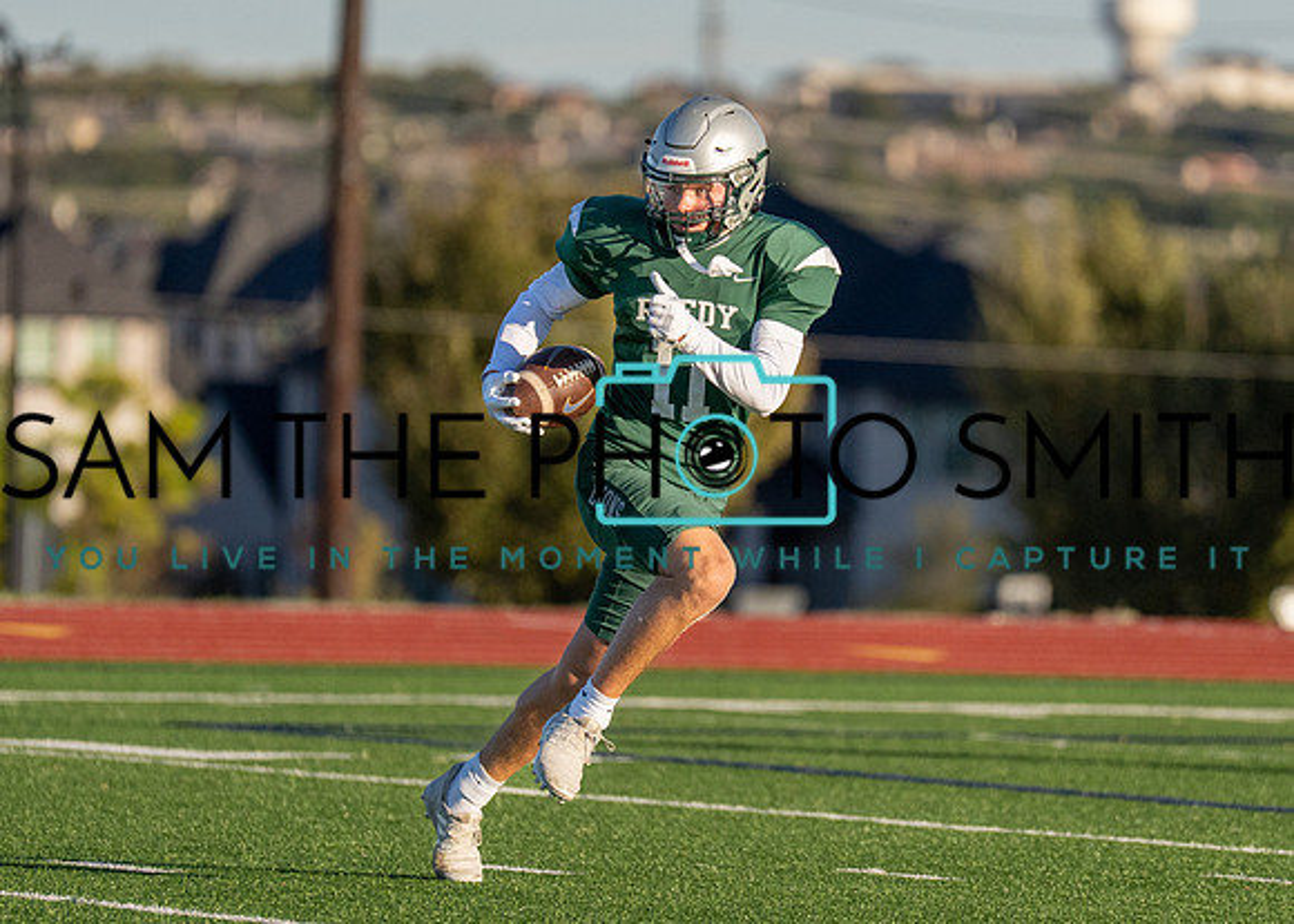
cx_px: 710
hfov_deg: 4.5
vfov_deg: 3.2
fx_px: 16646
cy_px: 466
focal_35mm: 453
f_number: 2.8
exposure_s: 1/8000
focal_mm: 200
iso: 250
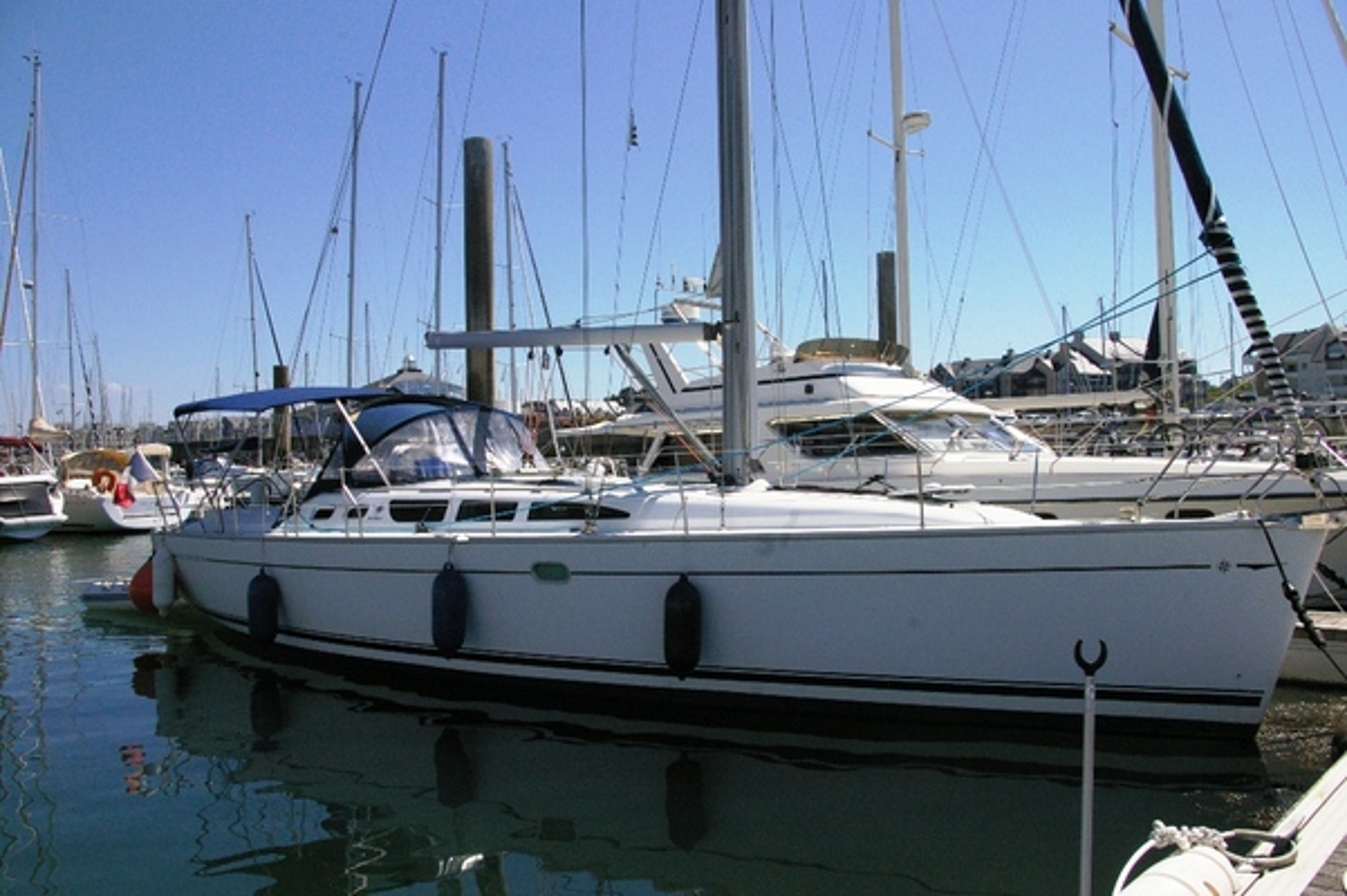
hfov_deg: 59.5
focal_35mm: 32
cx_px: 674
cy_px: 448
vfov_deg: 41.7
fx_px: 1178
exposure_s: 1/2000
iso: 1600
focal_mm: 21
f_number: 13
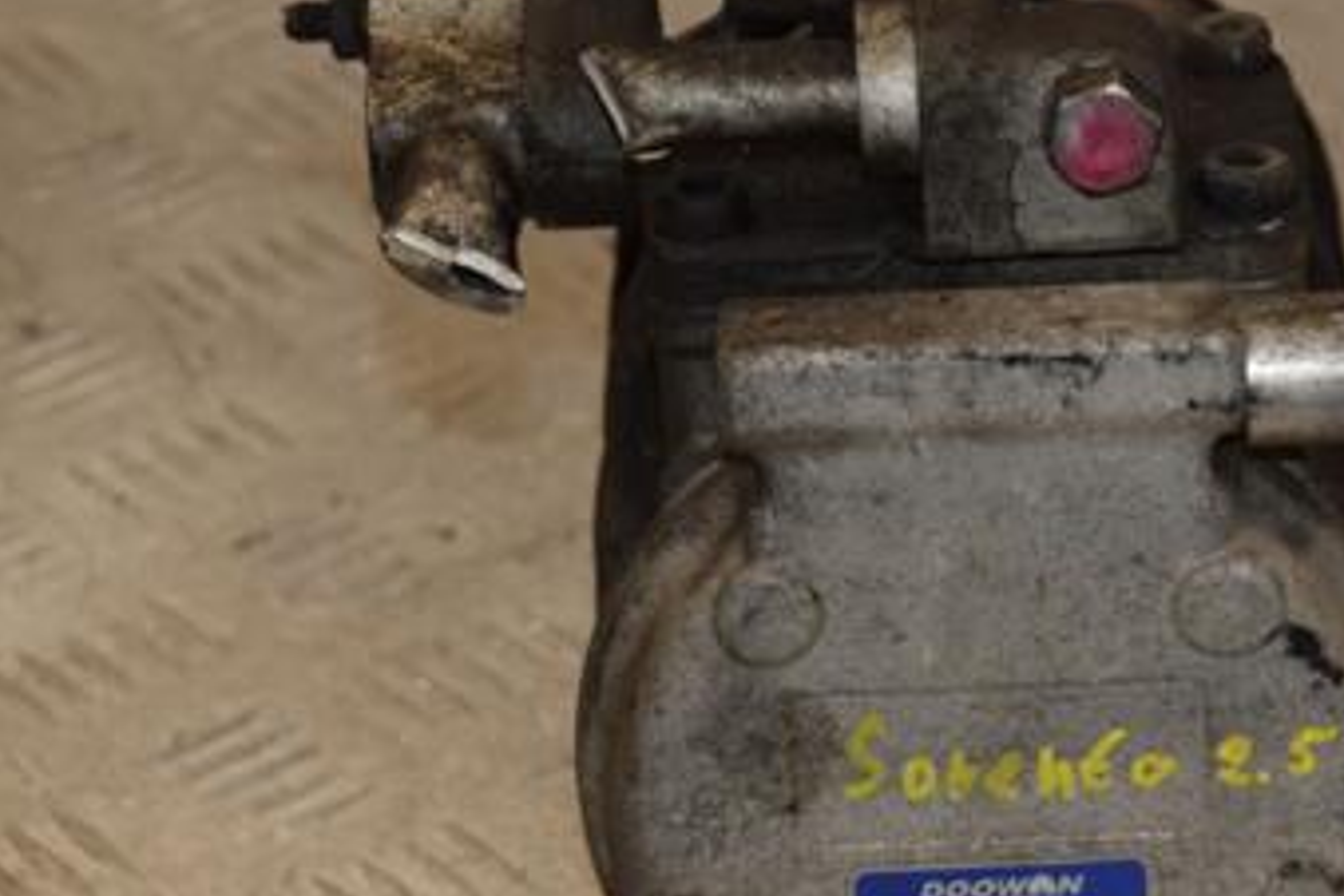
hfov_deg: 11.0
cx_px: 955
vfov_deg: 7.4
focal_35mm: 186
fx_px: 6943
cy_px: 615
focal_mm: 70
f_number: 6.3
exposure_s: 1/200
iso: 800
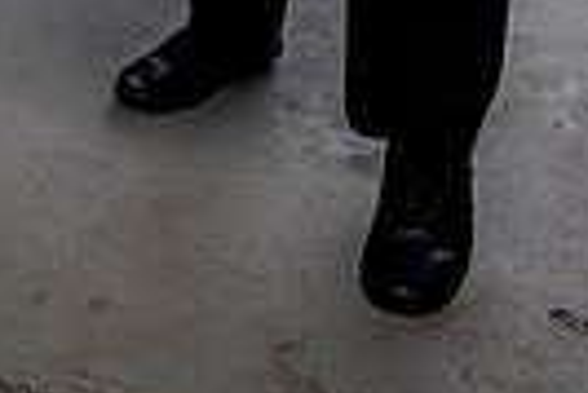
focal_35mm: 81
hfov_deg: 24.5
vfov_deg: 13.3
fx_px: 1324
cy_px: -503
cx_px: 504
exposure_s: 1/250
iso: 100
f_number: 5.6
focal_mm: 24
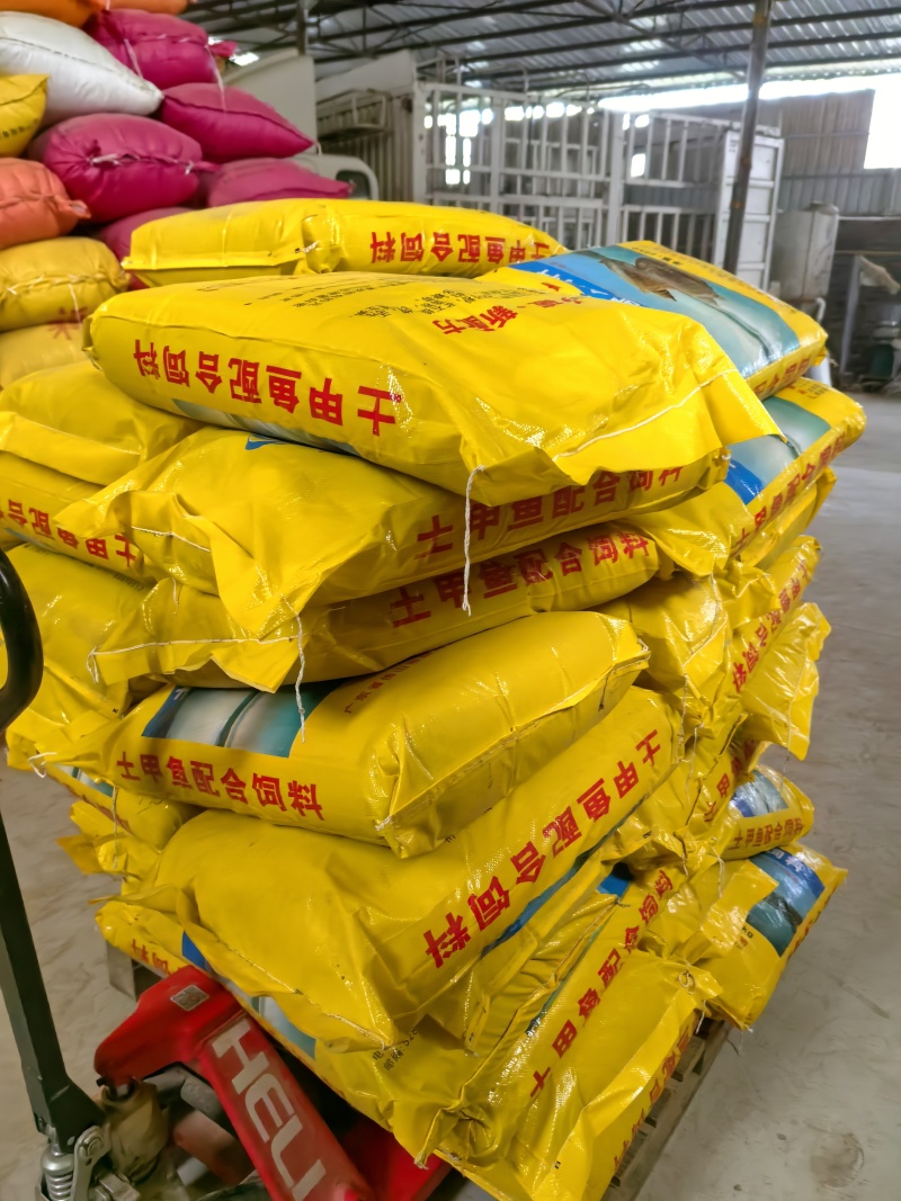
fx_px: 937
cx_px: 450
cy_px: 600
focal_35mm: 27
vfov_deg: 65.3
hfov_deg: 51.3
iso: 320
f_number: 1.4
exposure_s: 1/100
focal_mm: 5.75
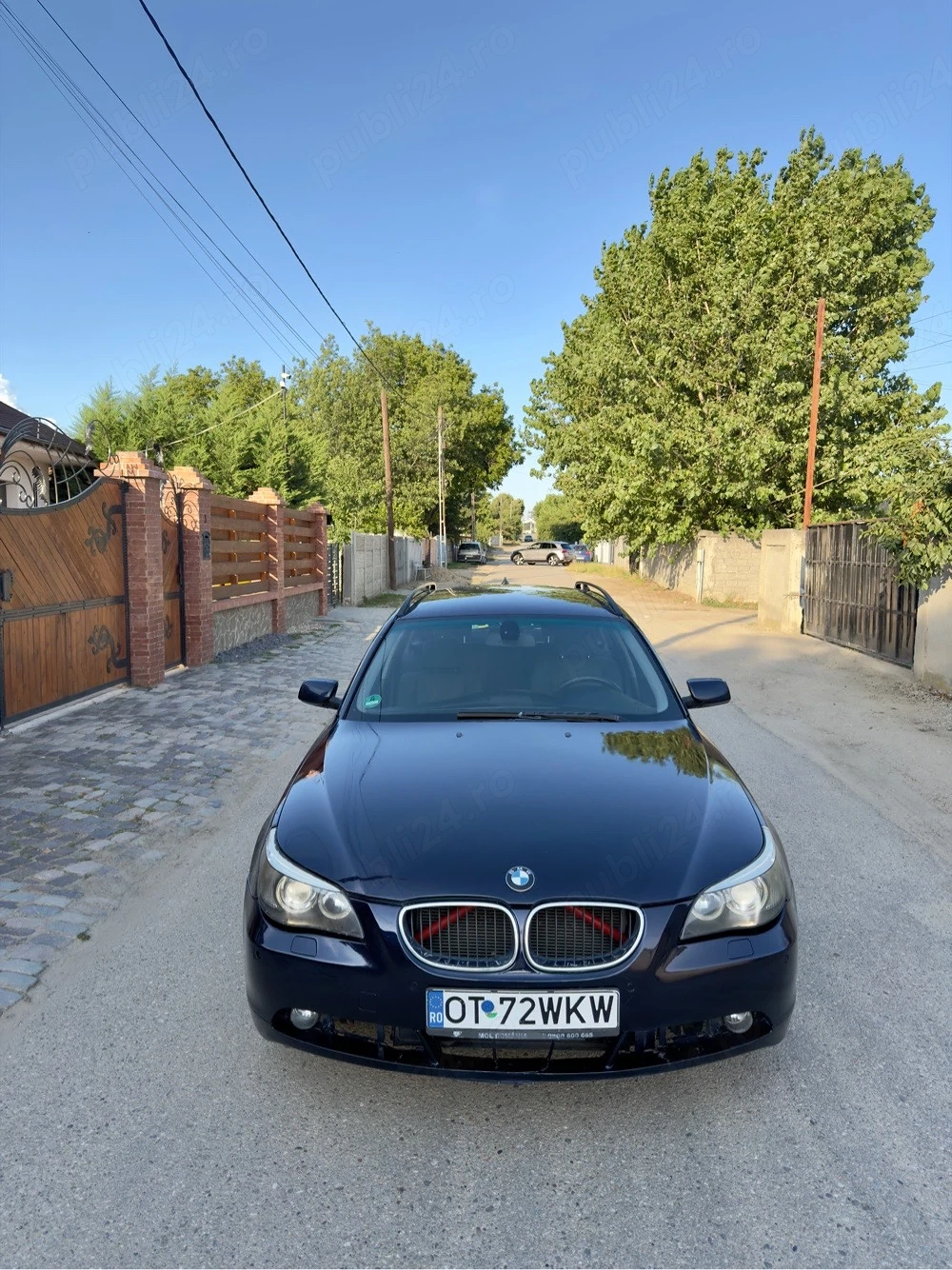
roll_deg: -0.1
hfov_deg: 56.8
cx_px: 476
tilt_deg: -5.4
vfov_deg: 71.6
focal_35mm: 24
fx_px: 880
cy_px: 635
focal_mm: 6.76
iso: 100
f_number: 1.78
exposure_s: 1/1230
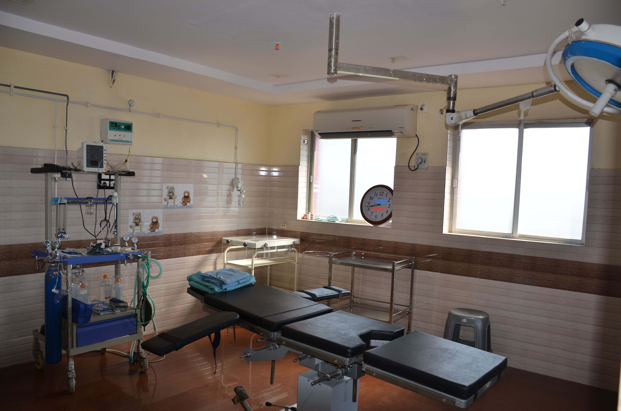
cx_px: 310
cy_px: 206
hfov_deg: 67.5
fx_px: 465
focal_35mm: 27
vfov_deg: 47.7
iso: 110
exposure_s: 1/250
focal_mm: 18
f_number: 4
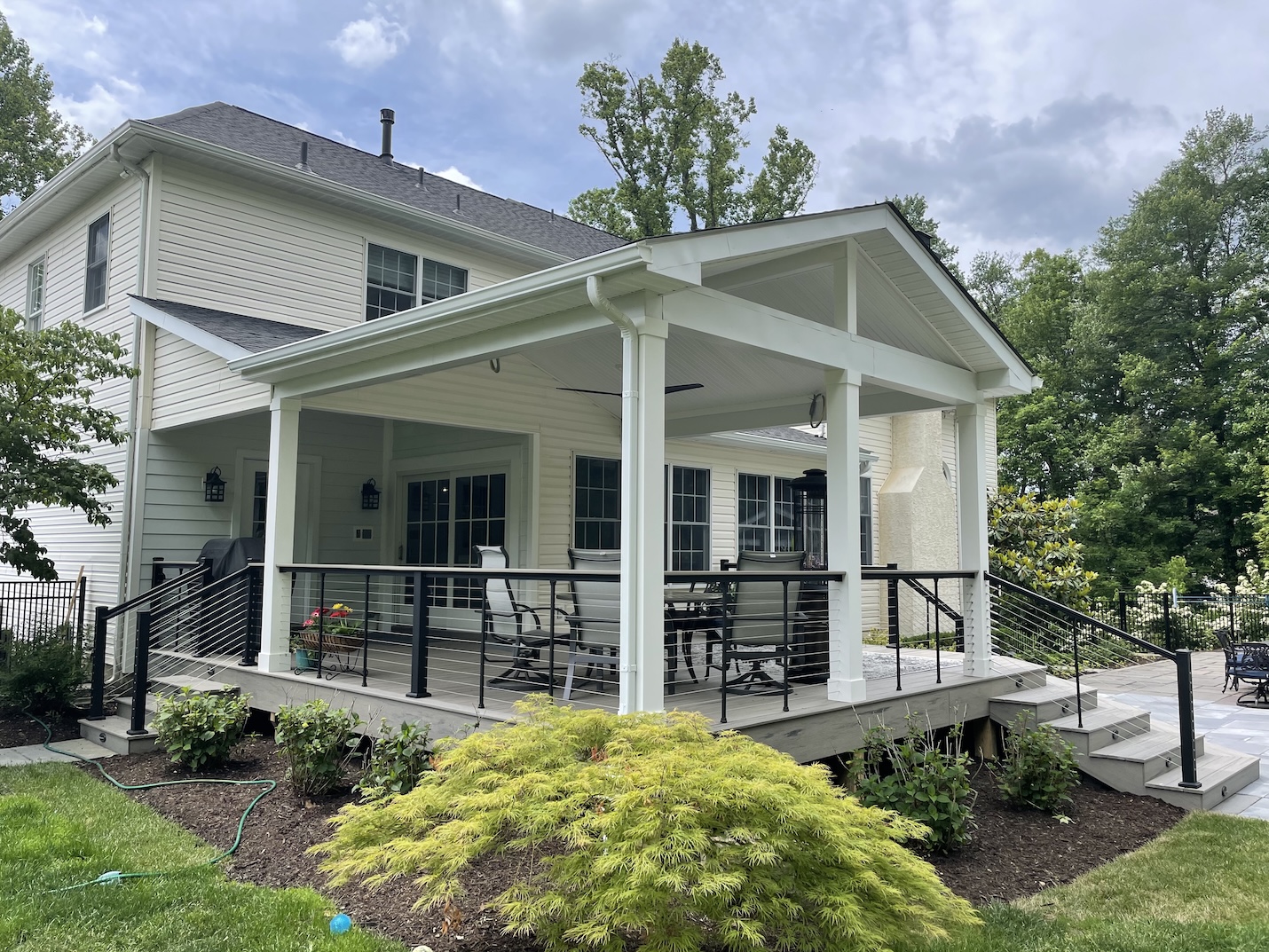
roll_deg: -0.4
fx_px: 953
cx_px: 634
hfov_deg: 67.3
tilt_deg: +4.8
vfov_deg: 53.1
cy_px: 476
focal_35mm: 26
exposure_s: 1/1689
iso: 32
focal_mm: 4.2
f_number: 1.6
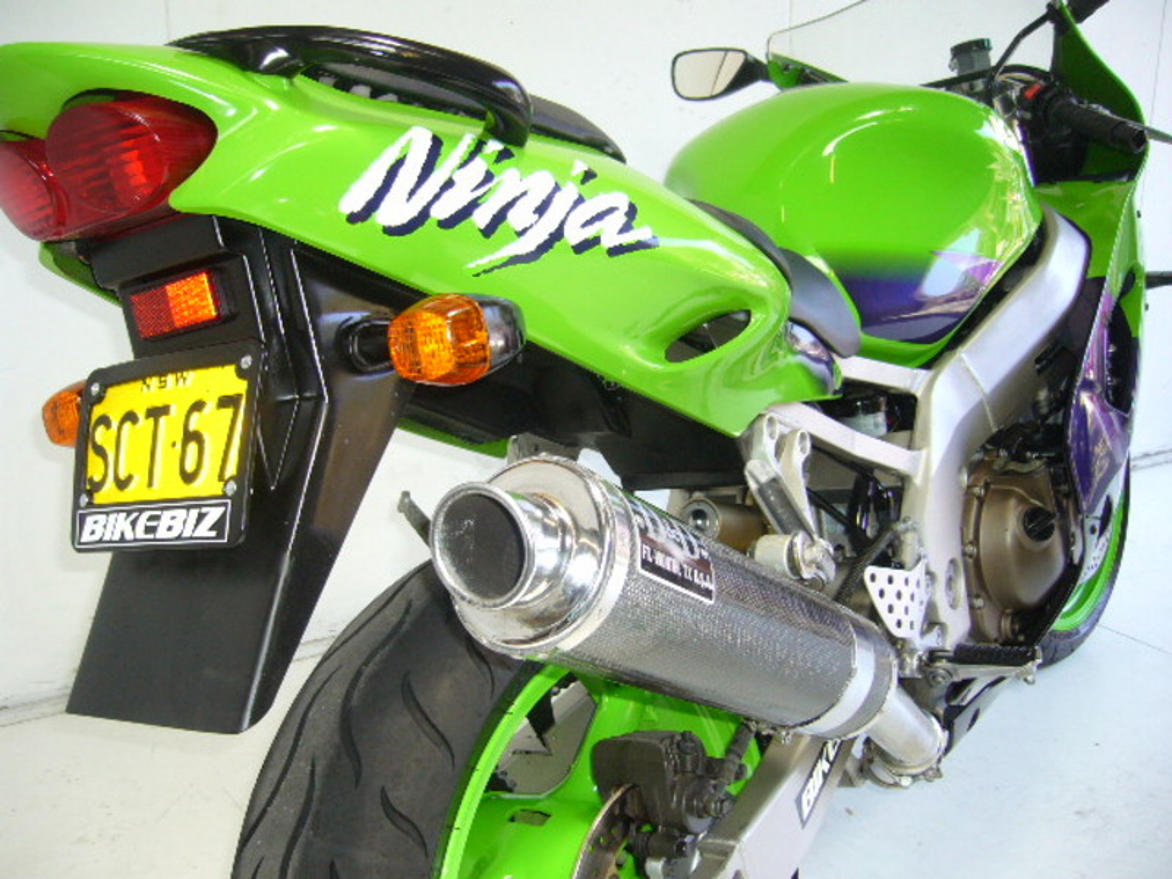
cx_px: 586
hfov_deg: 52.6
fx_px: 1185
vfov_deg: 40.7
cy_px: 440
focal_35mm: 35
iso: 100
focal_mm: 5.8
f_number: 2.8
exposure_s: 1/40
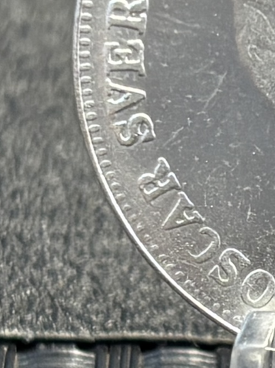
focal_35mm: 147
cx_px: 414
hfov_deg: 9.8
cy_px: 46
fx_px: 1558
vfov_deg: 13.3
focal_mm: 5.96
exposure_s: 1/60
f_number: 1.6
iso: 160
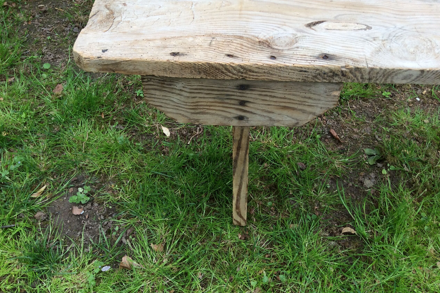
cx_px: 223
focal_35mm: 34
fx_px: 415
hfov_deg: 55.8
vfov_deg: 38.9
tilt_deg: -46.6
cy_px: 135
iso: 32
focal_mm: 3.3
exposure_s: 1/311
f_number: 2.4
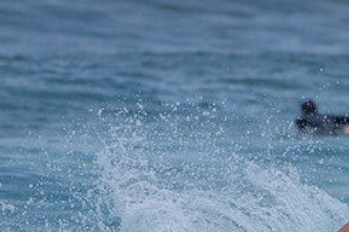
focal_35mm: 1452
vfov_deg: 0.9
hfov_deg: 1.4
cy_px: 276
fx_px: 14066
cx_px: 343
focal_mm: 500
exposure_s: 1/2000
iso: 280
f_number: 5.6
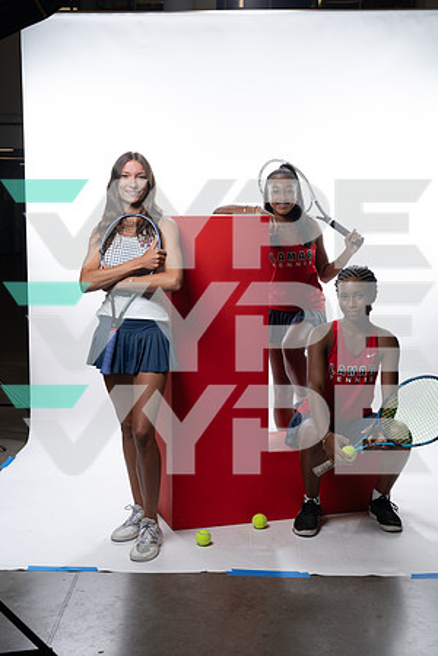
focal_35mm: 50
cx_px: 219
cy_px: 328
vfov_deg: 39.6
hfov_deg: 27.0
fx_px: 912
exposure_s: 1/250
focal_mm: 50
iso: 200
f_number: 5.6
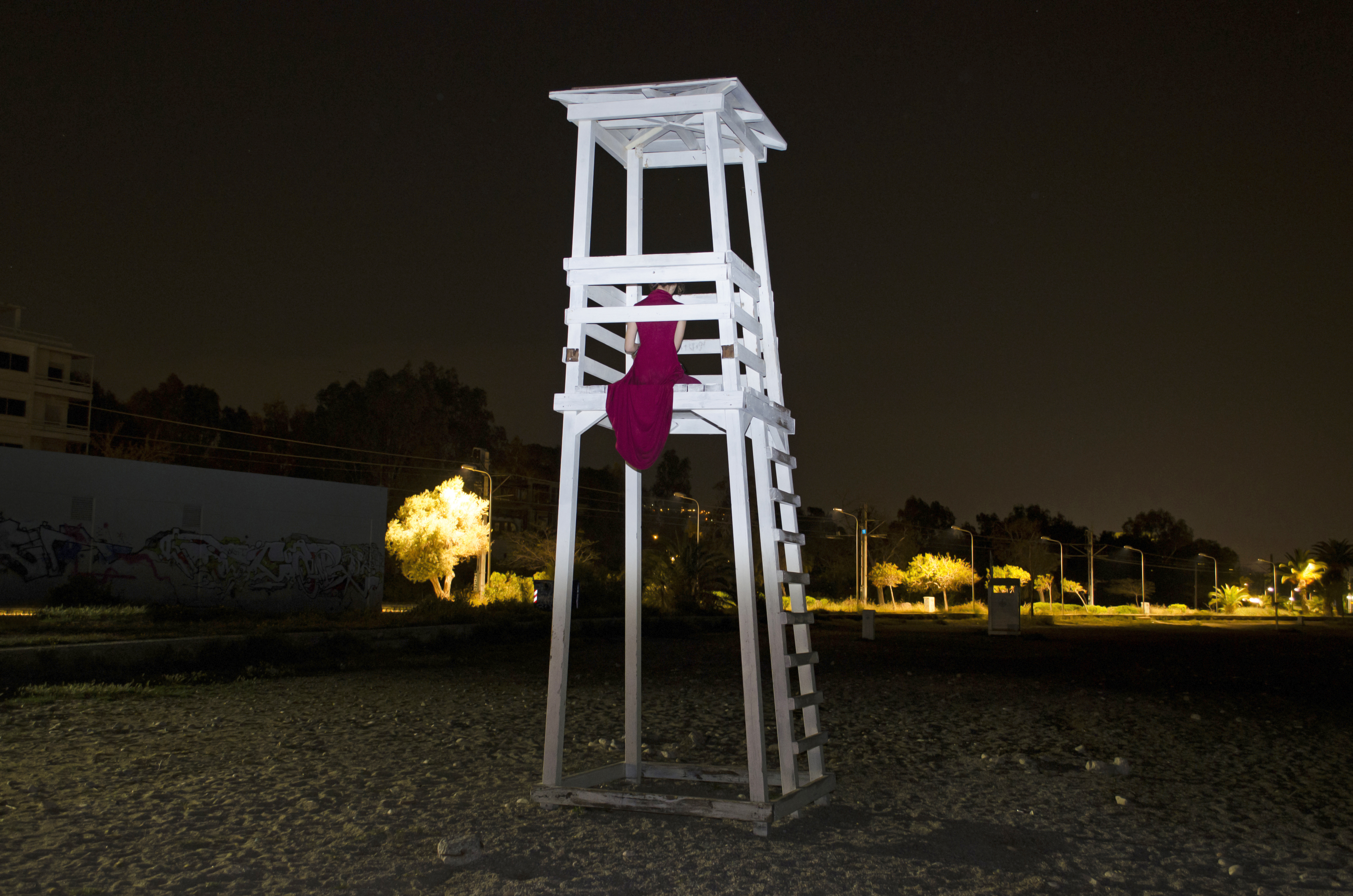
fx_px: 1350
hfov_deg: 53.2
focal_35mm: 36
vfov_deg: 36.7
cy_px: 448
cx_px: 676
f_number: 5.6
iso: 500
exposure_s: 1
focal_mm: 24
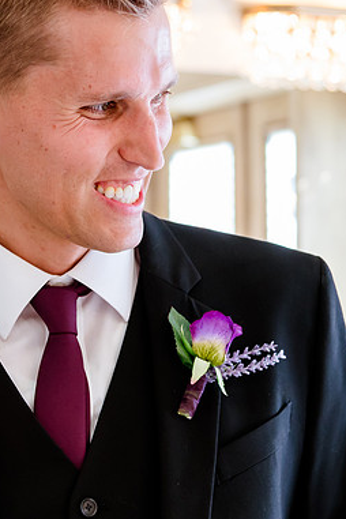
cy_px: 239
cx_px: 137
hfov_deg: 12.3
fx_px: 1600
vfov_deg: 18.4
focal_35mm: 111
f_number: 4
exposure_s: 1/400
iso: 1600
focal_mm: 48
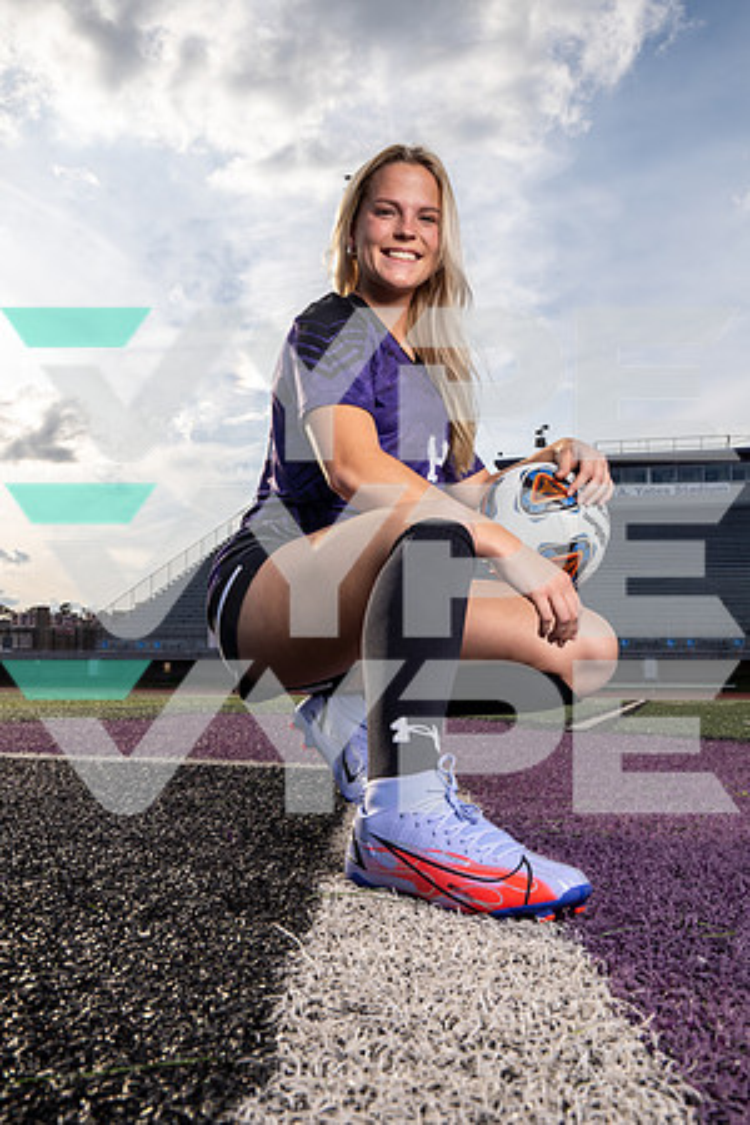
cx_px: 375
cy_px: 562
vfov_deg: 57.2
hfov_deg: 40.0
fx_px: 1031
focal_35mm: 33
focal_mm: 33
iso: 250
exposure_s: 1/250
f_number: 13
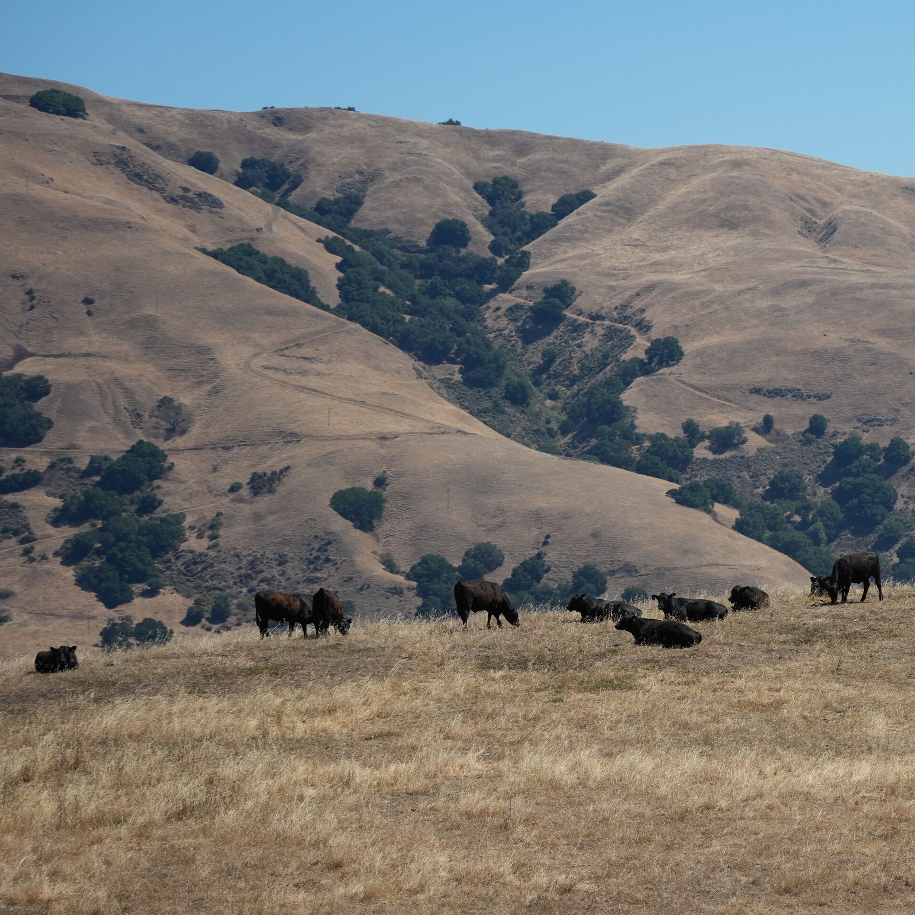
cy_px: 612
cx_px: 961
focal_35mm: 173
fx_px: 5174
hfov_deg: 10.0
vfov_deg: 10.1
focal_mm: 91
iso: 500
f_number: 5.6
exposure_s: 1/3200
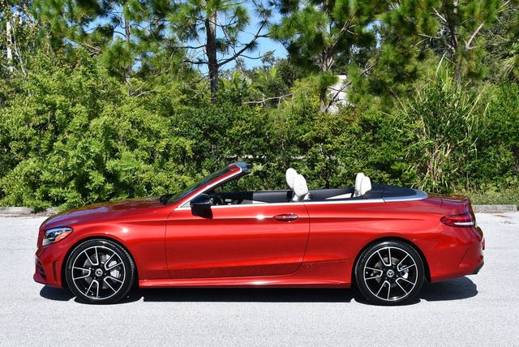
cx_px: 260
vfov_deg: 20.1
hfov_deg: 29.6
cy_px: 174
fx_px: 981
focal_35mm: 68
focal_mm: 34
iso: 100
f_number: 9
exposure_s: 1/320
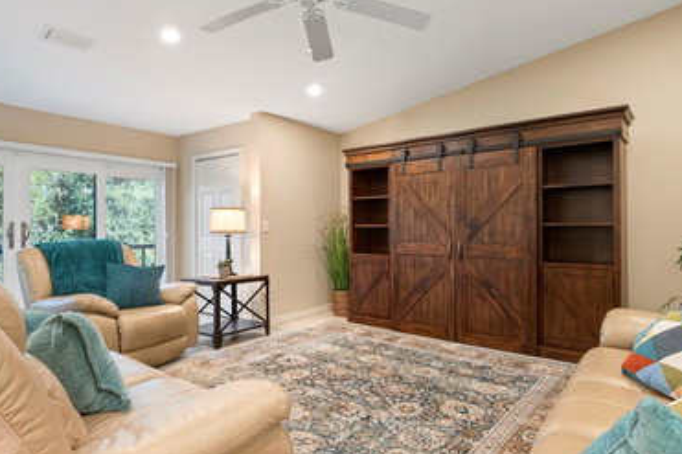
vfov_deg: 57.2
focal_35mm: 22
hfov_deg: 78.6
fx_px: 417
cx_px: 342
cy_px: 230
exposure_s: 1/1.67
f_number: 8
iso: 500
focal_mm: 17
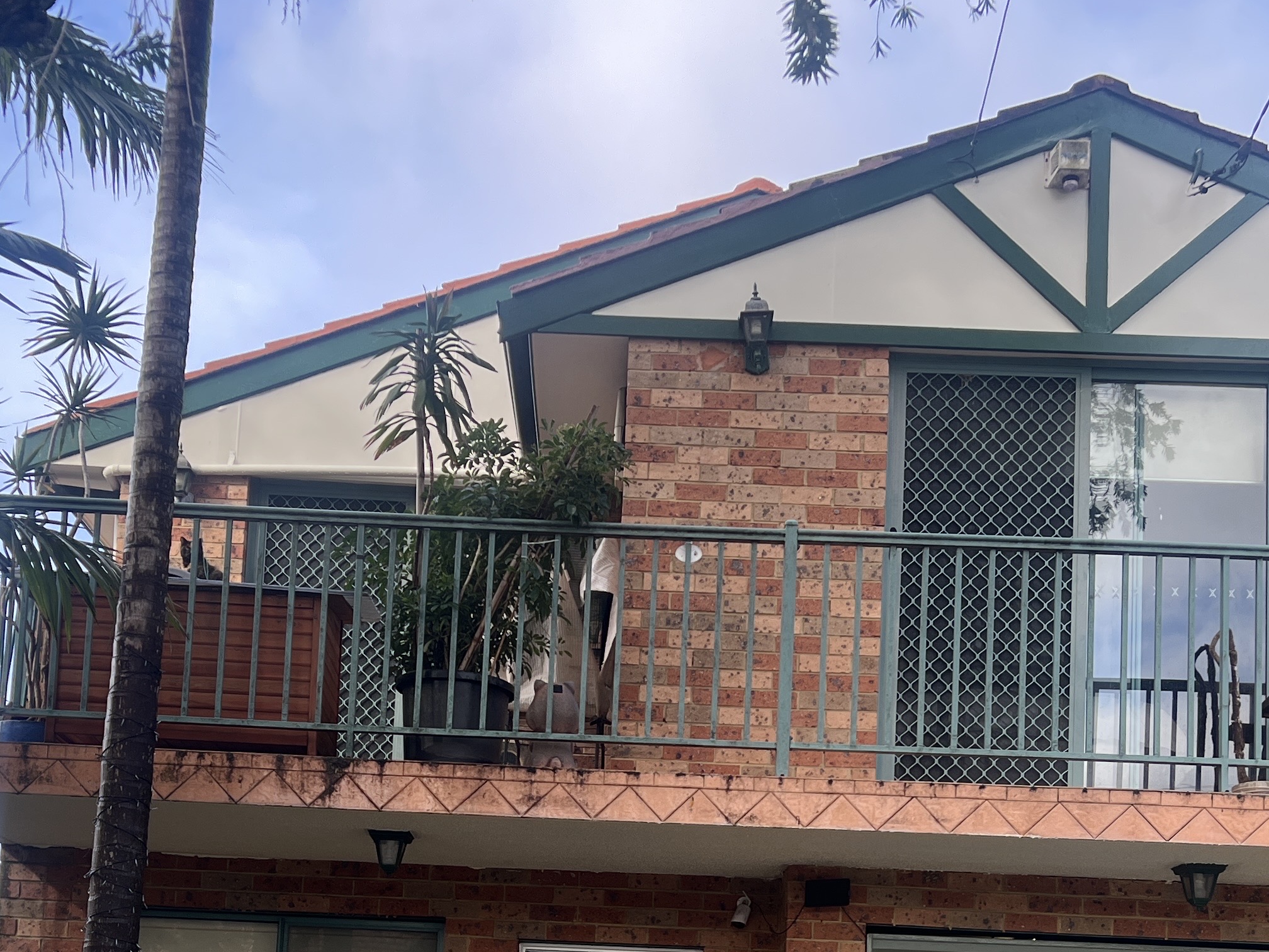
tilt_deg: +6.8
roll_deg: -4.2
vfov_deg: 26.7
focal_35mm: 52
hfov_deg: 36.8
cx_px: 614
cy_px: 928
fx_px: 1906
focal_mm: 5.7
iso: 50
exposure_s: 1/658
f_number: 1.5
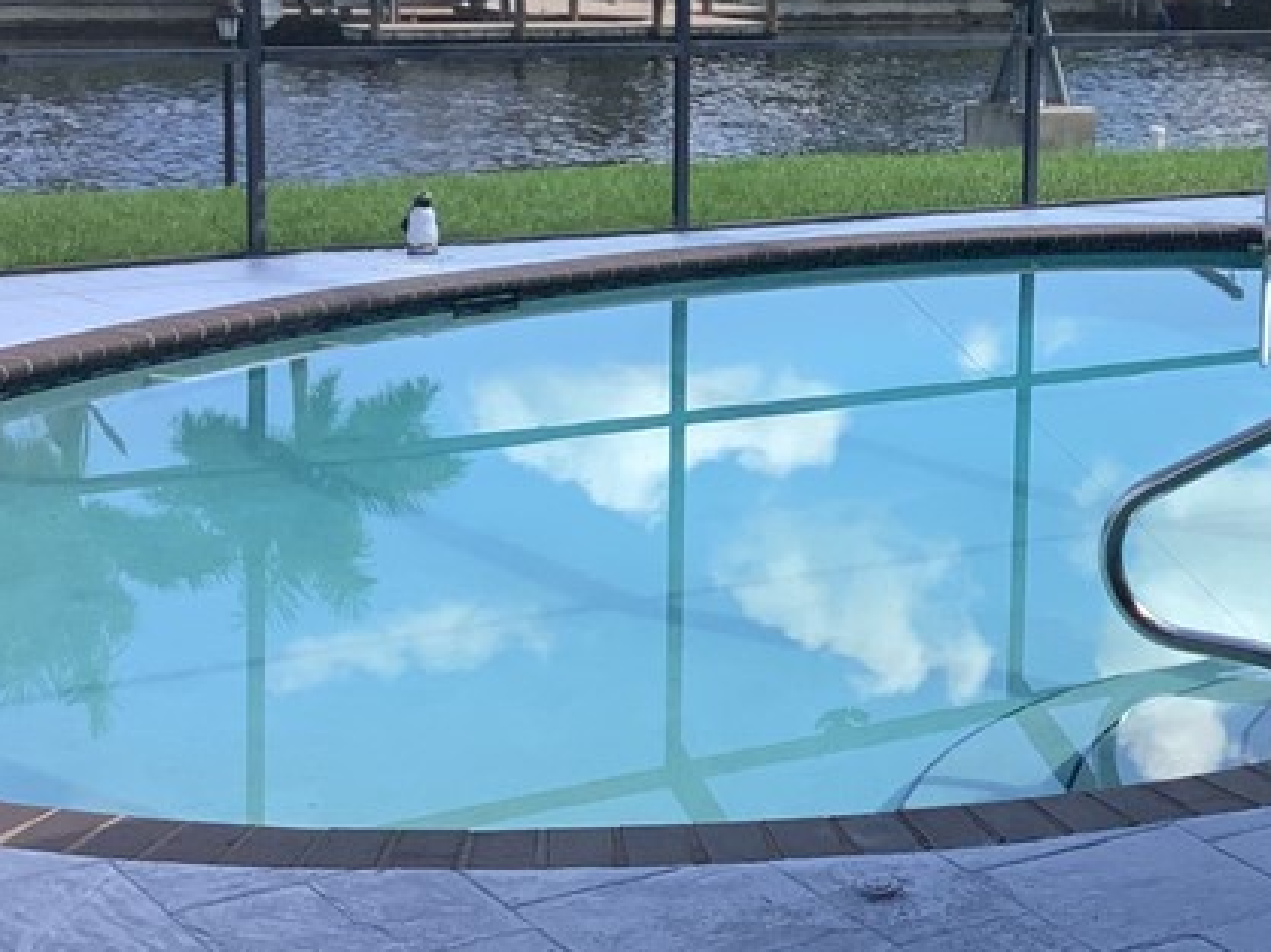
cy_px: 243
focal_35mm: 76
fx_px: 2789
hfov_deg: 25.4
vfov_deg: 19.2
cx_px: 961
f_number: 2.4
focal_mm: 3.3
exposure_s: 1/452
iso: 25
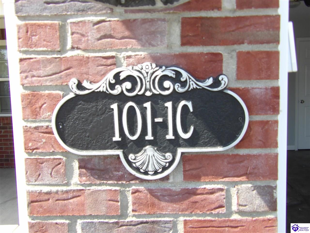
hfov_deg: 47.9
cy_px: 116
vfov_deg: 36.8
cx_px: 155
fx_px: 349
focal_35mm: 39
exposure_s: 1/169
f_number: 3.7
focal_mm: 7
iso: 100
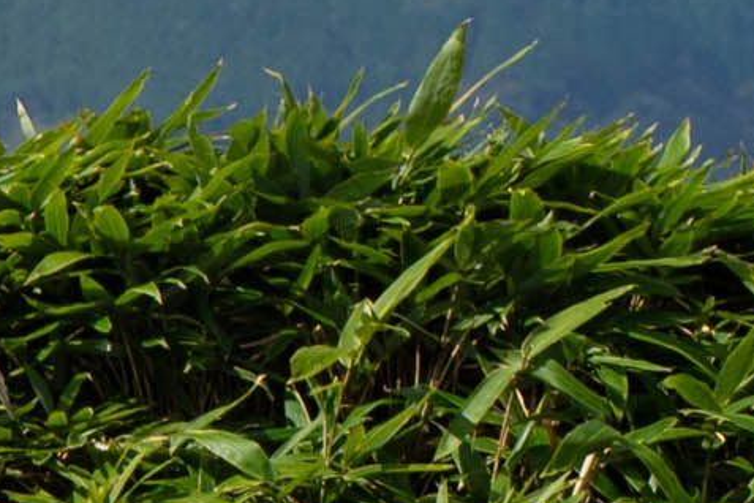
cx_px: 1853
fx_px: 14618
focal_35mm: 698
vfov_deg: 2.0
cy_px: -187
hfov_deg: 2.9
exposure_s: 1/640
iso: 400
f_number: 11
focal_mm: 95
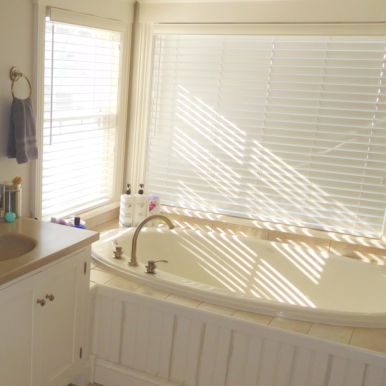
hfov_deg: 39.7
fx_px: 517
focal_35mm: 41
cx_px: 91
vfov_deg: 40.7
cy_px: 232
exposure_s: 1/60
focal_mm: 4.5
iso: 125
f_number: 3.4
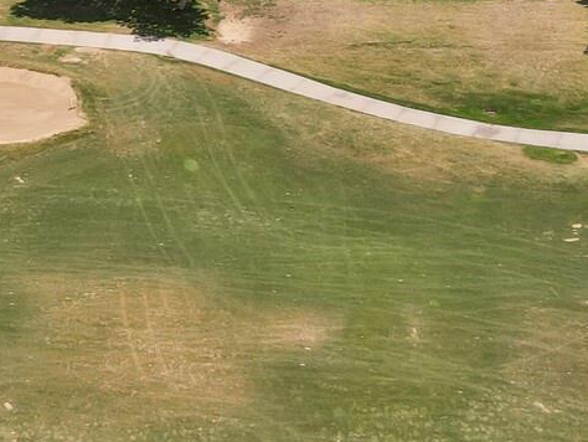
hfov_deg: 24.0
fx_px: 1377
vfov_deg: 17.5
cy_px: -60
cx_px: 205
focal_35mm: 81
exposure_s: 1/400
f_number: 2.8
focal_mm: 4.5
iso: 100
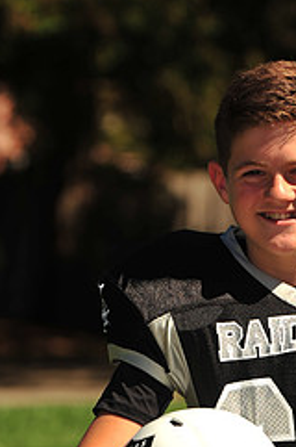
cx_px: 248
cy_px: 475
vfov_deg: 5.5
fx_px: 4613
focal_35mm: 373
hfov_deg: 3.7
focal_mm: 155
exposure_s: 1/1000
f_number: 5
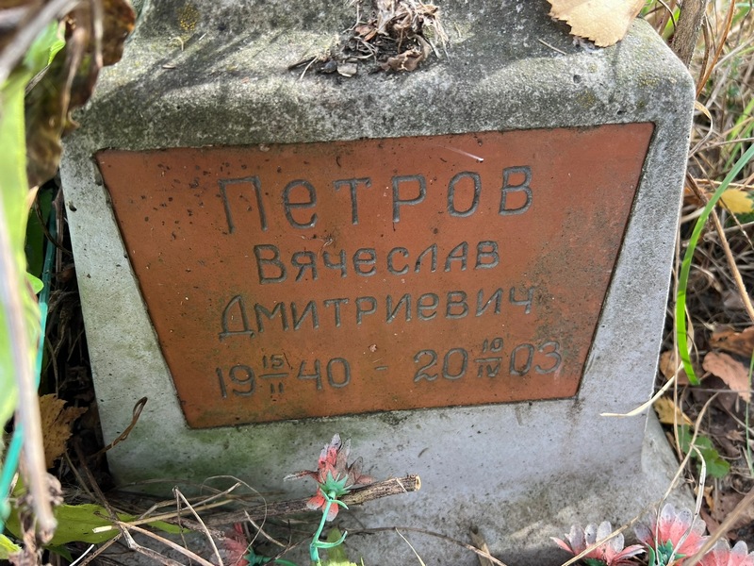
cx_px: 377
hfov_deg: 67.3
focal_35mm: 26
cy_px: 283
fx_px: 566
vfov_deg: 53.1
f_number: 1.5
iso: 40
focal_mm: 5.7
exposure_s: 1/235
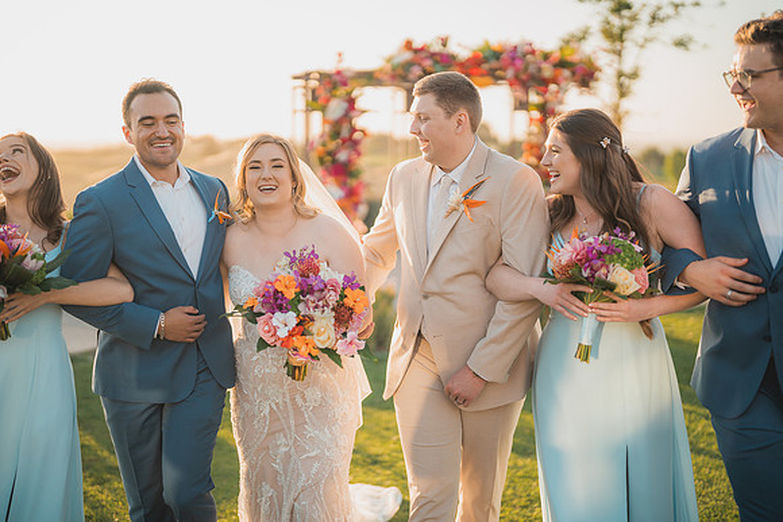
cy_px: 261
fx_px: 1088
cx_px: 392
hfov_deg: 39.6
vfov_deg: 27.0
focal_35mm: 50
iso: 200
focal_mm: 50
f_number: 1.2
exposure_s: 1/3200
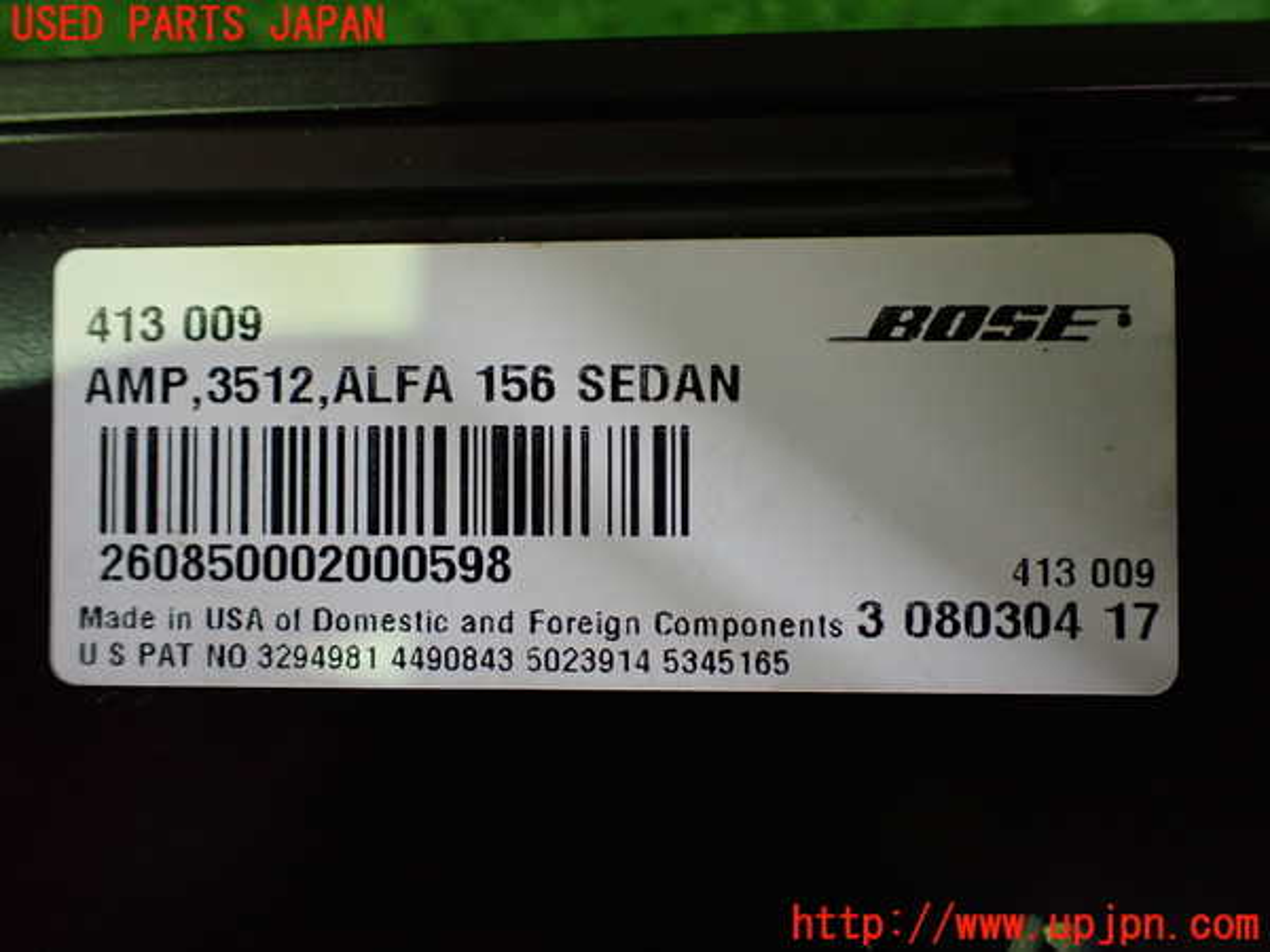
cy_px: 476
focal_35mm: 30
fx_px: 1101
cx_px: 635
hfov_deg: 60.0
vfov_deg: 46.8
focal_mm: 5.4
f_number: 2.3
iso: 800
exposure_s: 1/50
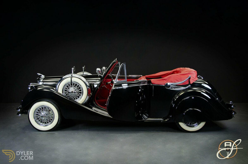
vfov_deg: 36.7
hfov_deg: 53.2
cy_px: 82
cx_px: 124
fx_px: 248
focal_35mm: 36
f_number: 4.5
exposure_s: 1/10
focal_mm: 24
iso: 200
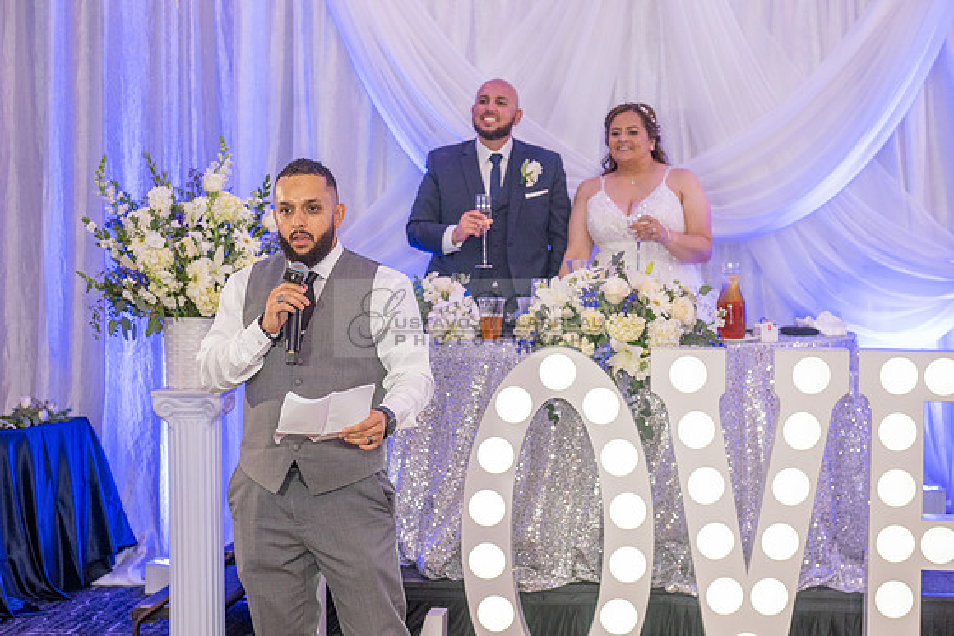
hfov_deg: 33.4
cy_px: 318
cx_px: 477
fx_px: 1590
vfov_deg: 22.6
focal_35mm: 60
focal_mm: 60
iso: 1600
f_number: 4
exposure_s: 1/200
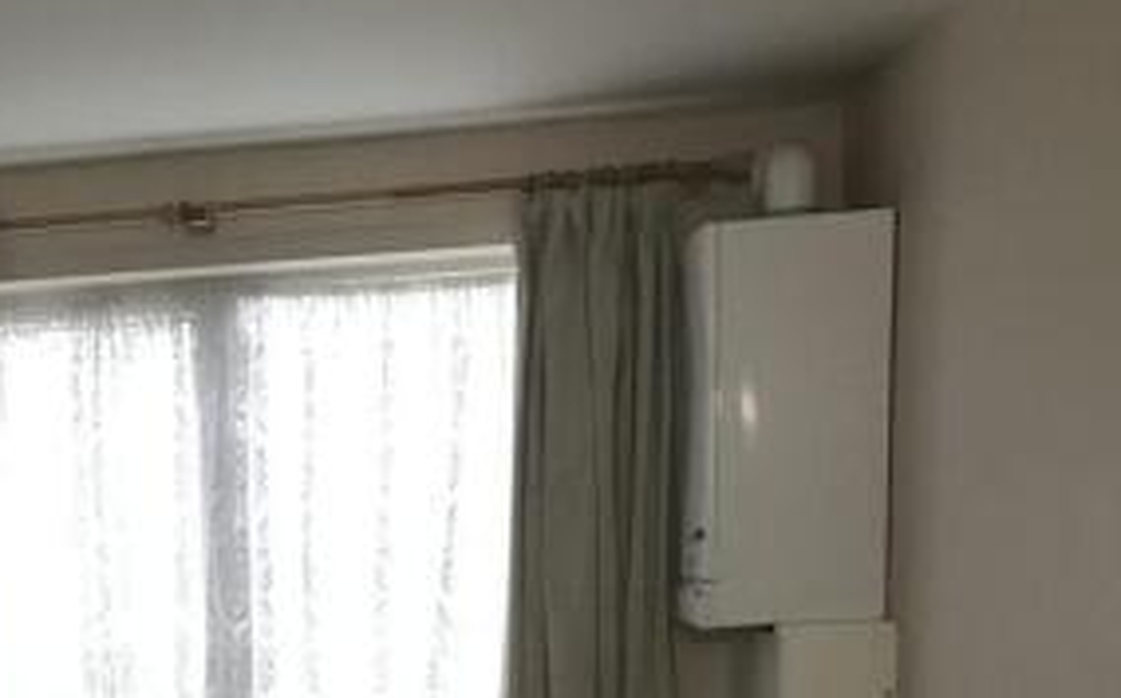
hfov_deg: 31.3
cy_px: 810
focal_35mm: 61
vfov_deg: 20.1
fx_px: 1862
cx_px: 30
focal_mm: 3.99
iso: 100
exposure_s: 1/17
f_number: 1.8
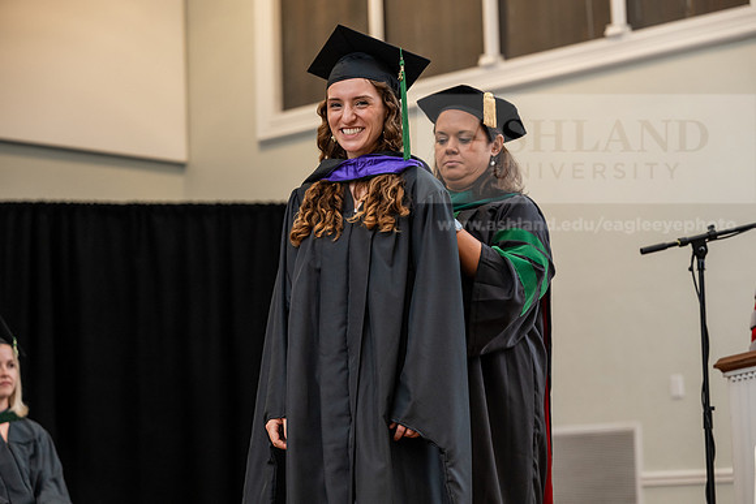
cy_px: 252
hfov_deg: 22.6
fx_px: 1890
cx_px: 378
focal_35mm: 90
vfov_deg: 15.2
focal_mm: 90
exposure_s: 1/200
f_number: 3.5
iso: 1600
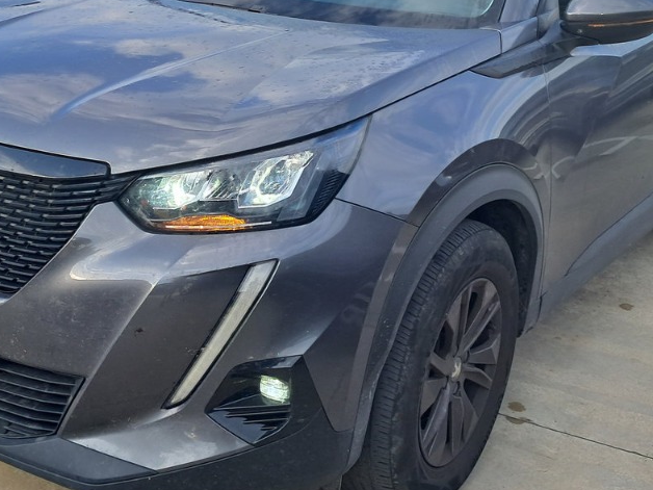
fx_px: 1038
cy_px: 147
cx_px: 270
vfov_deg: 26.3
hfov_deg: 34.8
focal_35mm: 55
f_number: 1.8
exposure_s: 1/387
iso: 50
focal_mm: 4
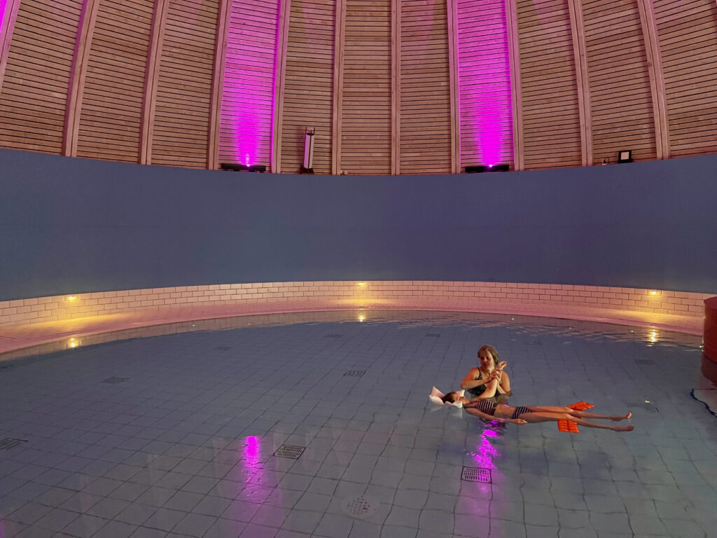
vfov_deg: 54.9
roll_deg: -0.5
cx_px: 358
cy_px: 269
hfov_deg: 69.4
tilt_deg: -3.9
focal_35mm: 25
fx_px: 518
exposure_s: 1/25
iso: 800
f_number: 1.6
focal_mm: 5.1
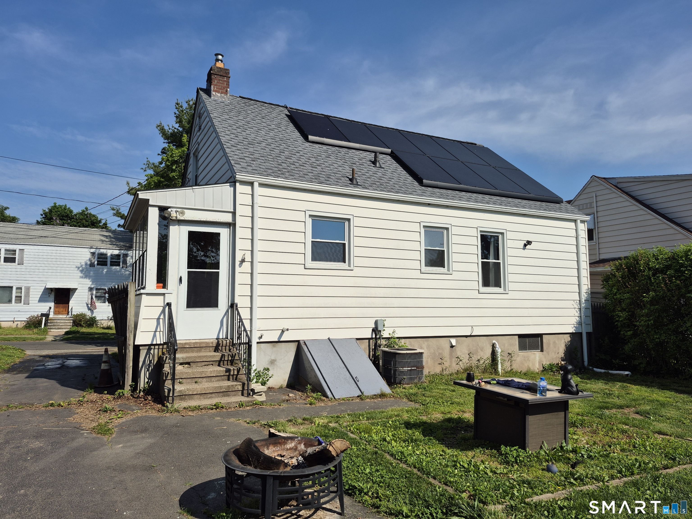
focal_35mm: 23
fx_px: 460
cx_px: 346
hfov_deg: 73.9
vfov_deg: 58.9
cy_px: 260
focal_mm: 5.4
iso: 25
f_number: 1.8
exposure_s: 1/3952
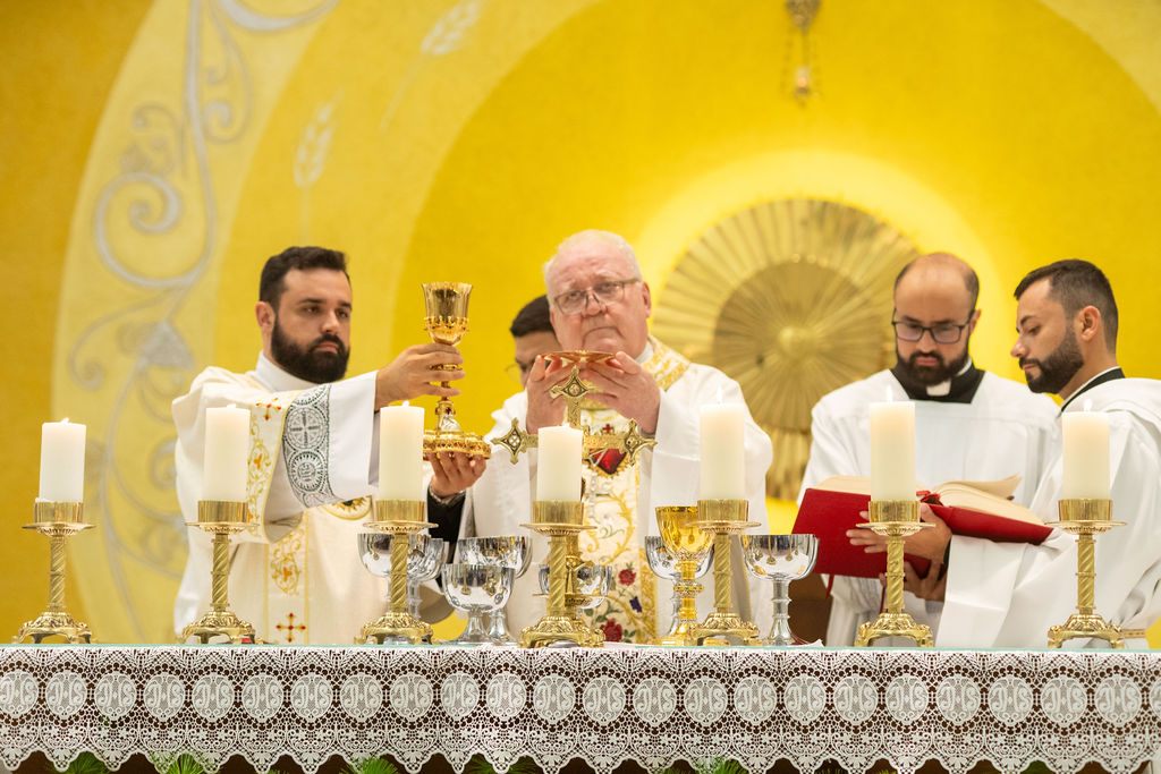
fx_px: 2741
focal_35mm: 85
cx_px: 580
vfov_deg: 16.1
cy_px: 387
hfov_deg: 23.9
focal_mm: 85
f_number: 3.2
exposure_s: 1/200
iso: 2500
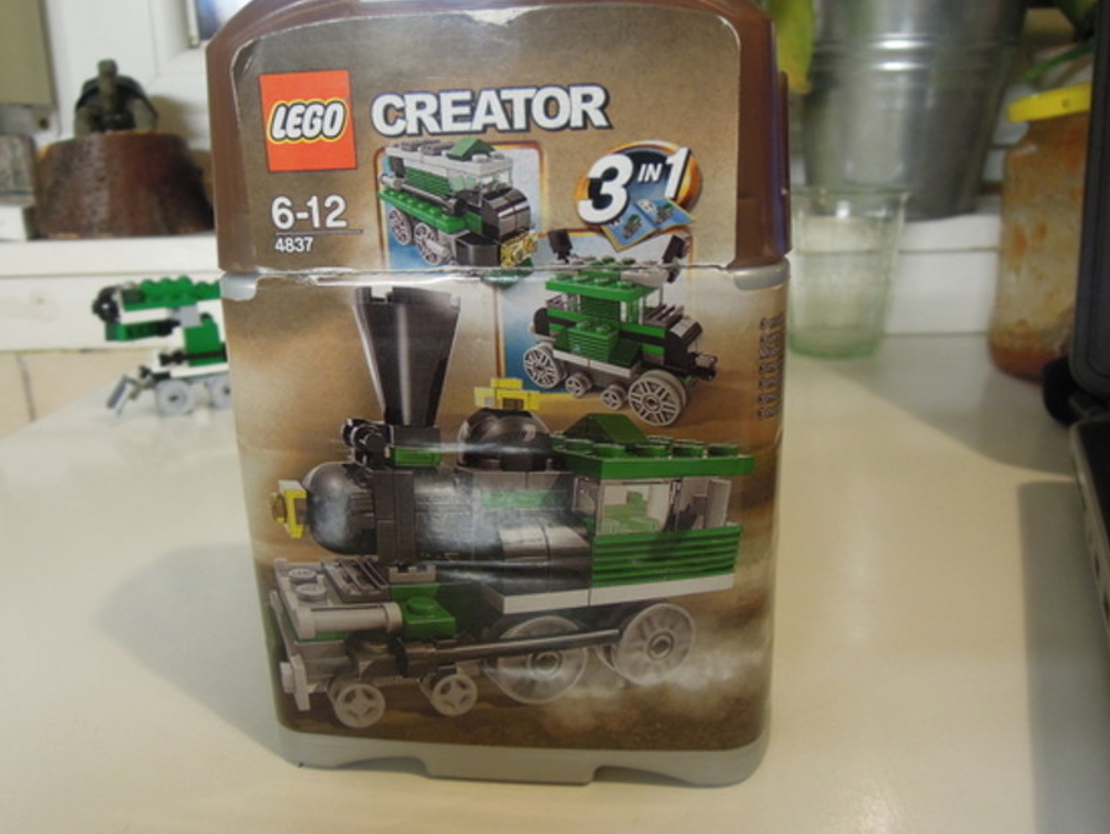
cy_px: 397
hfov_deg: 63.4
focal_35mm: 28
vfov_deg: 49.8
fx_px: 898
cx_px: 521
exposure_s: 1/25
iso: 400
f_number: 2.8
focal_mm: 4.3
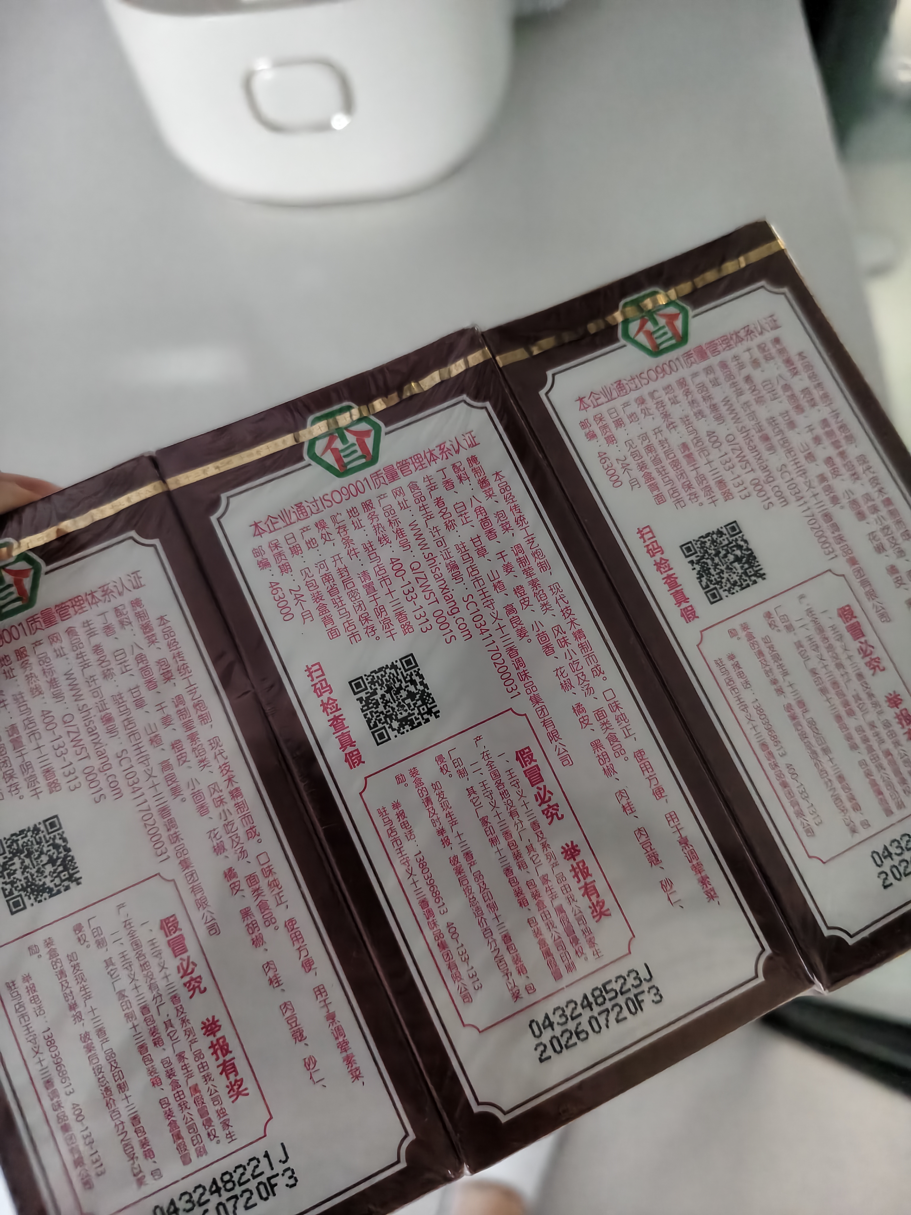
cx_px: 456
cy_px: 608
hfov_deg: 58.9
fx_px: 807
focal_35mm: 23
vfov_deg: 73.9
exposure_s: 1/277
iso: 5622
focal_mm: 5.56
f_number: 1.88
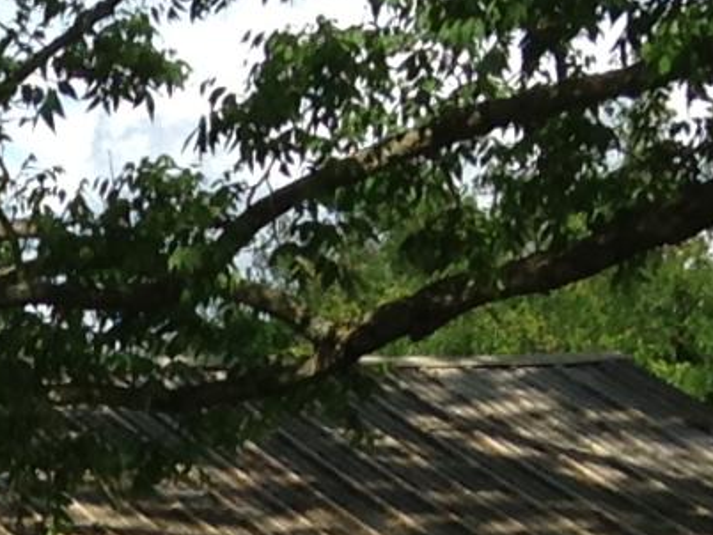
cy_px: 1355
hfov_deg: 7.7
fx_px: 5070
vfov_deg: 5.8
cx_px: -793
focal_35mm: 246
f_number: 2.4
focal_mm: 4.13
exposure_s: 1/1391
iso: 50
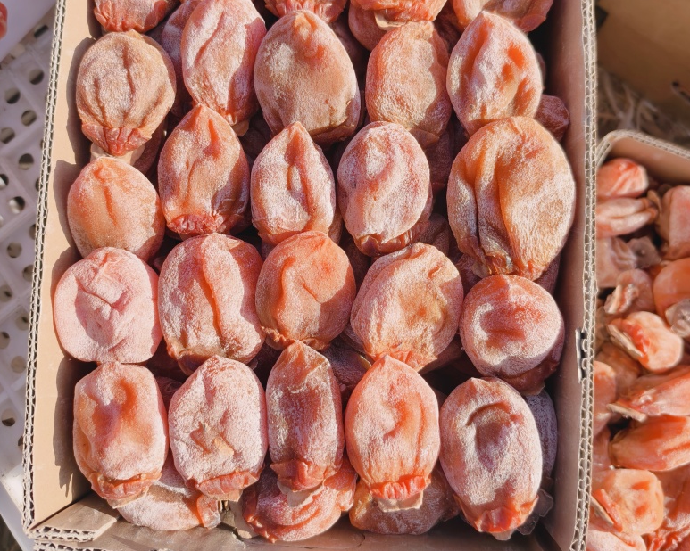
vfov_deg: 46.8
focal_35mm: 31
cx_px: 349
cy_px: 218
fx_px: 633
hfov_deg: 57.2
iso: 72
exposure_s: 1/1248
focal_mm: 5.6
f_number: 1.57
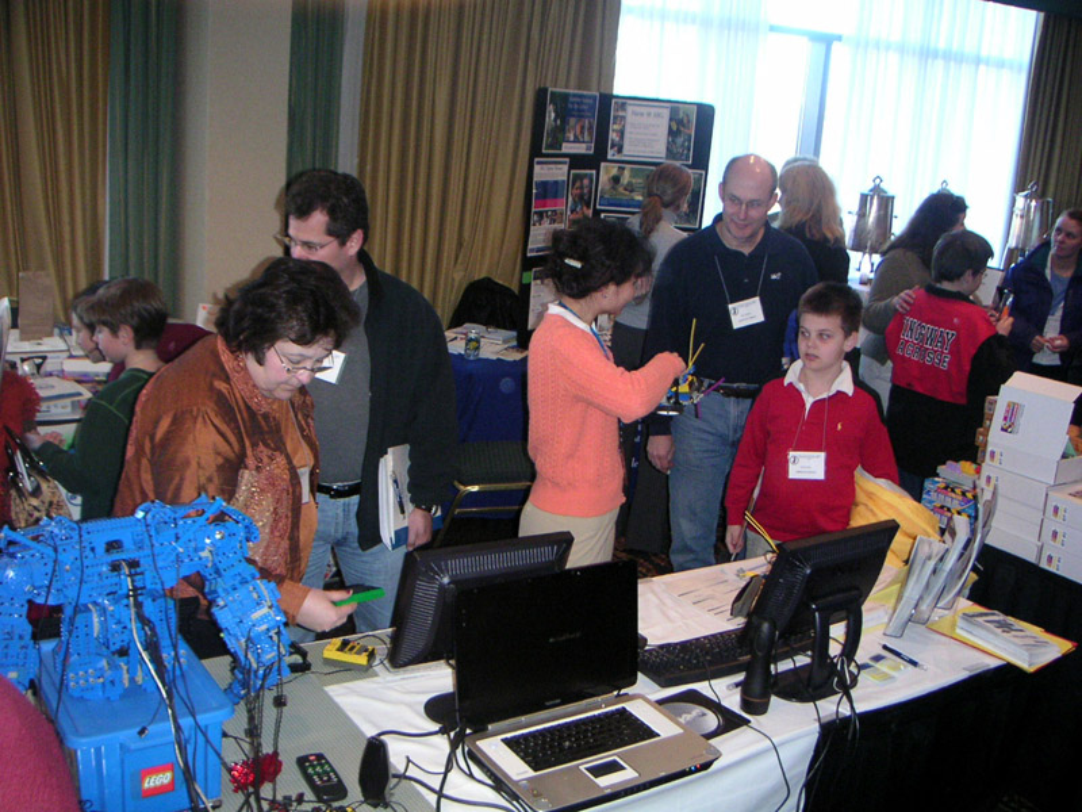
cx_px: 541
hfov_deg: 50.1
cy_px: 406
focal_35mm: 37
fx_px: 1157
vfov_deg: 38.7
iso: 160
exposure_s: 1/45
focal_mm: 5.7
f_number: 2.8
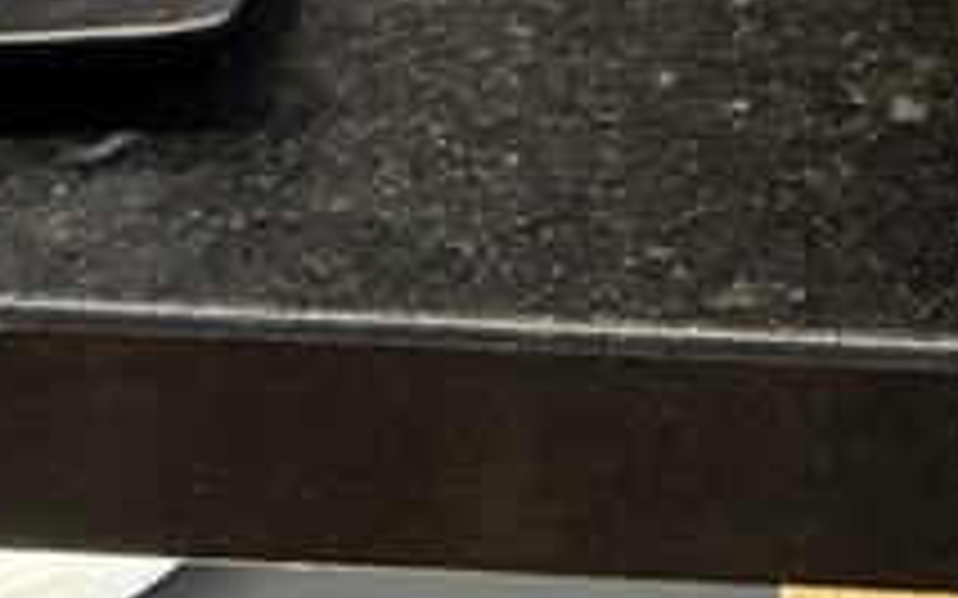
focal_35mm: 143
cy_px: 4
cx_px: 1345
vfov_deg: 9.1
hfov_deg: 13.9
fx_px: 3733
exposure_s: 1/40
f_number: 1.78
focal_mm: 6.76
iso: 800
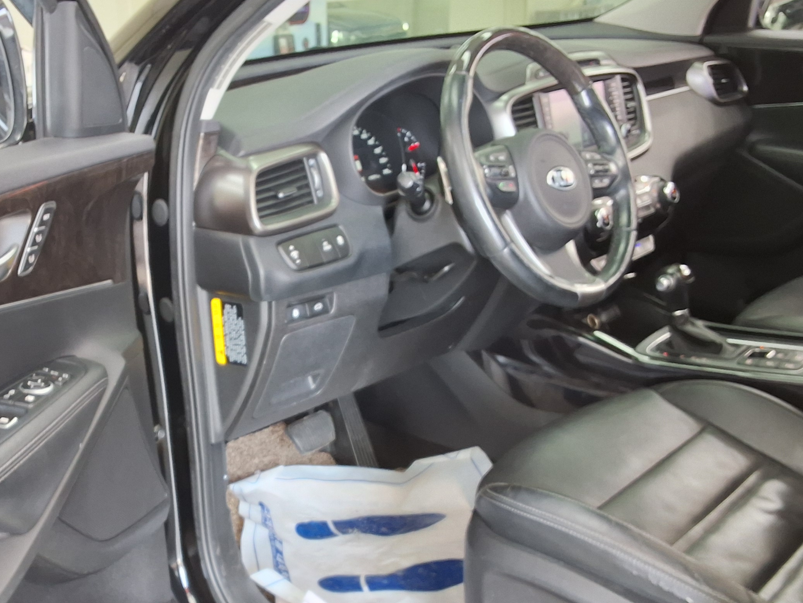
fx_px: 1021
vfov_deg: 32.5
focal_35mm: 44
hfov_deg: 42.3
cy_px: 423
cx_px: 260
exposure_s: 1/40
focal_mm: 2.91
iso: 64
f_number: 1.9
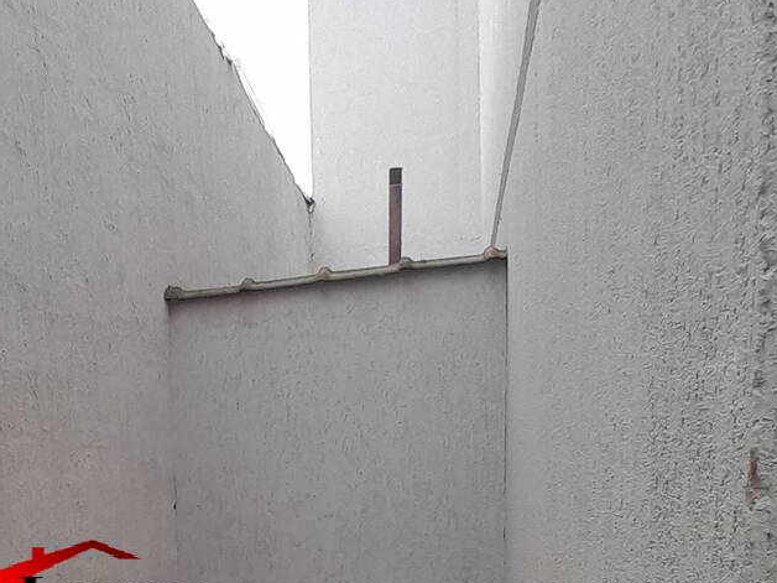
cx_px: 147
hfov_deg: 45.3
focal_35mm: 39
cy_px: 594
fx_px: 875
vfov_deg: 33.4
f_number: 2.2
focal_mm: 1.46
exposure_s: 1/168
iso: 40
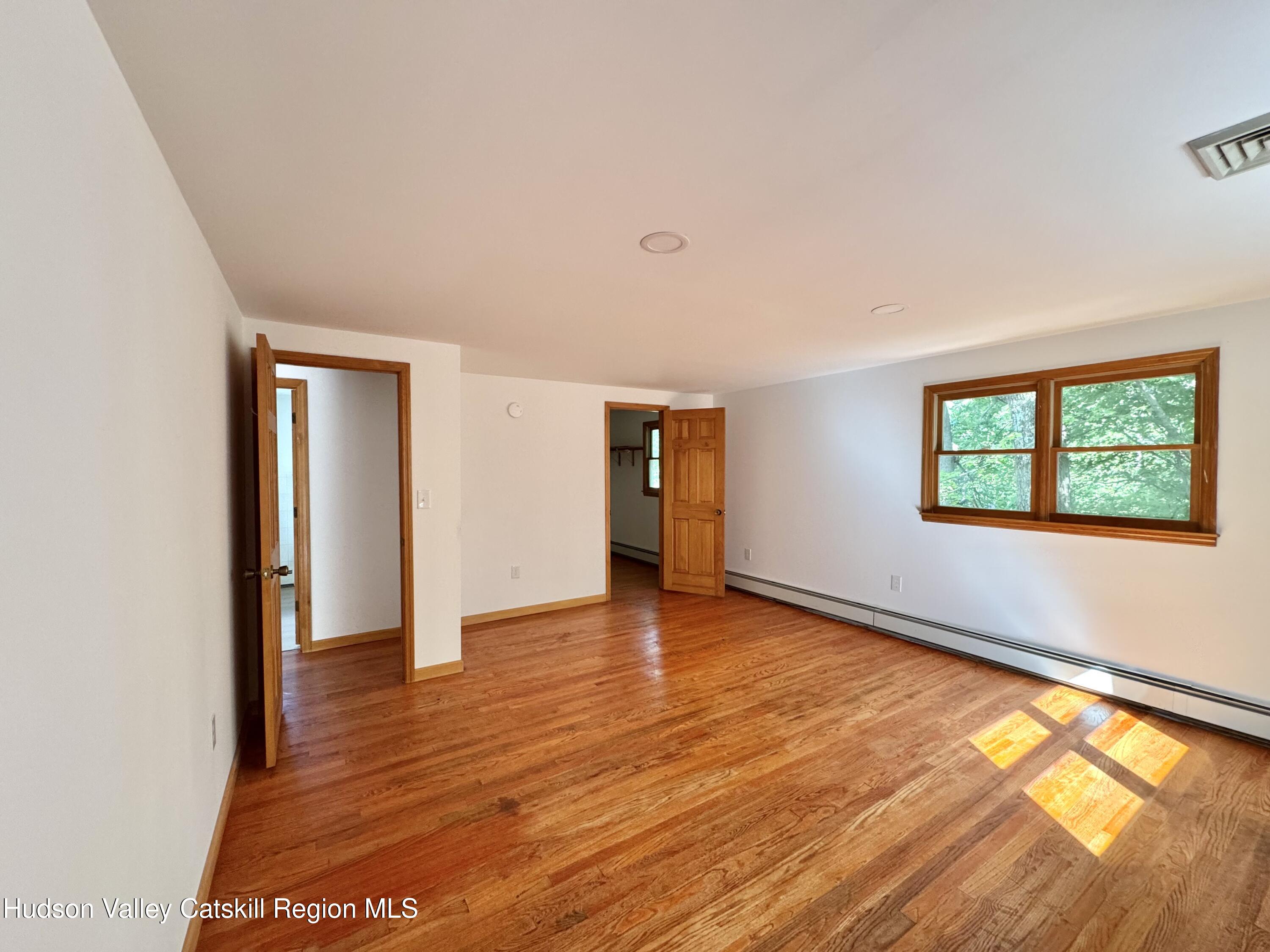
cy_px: 476
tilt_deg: -2.3
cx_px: 635
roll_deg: +0.2
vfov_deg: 85.7
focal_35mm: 14
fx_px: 514
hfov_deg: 102.1
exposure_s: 1/99
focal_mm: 2.22
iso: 200
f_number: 2.2
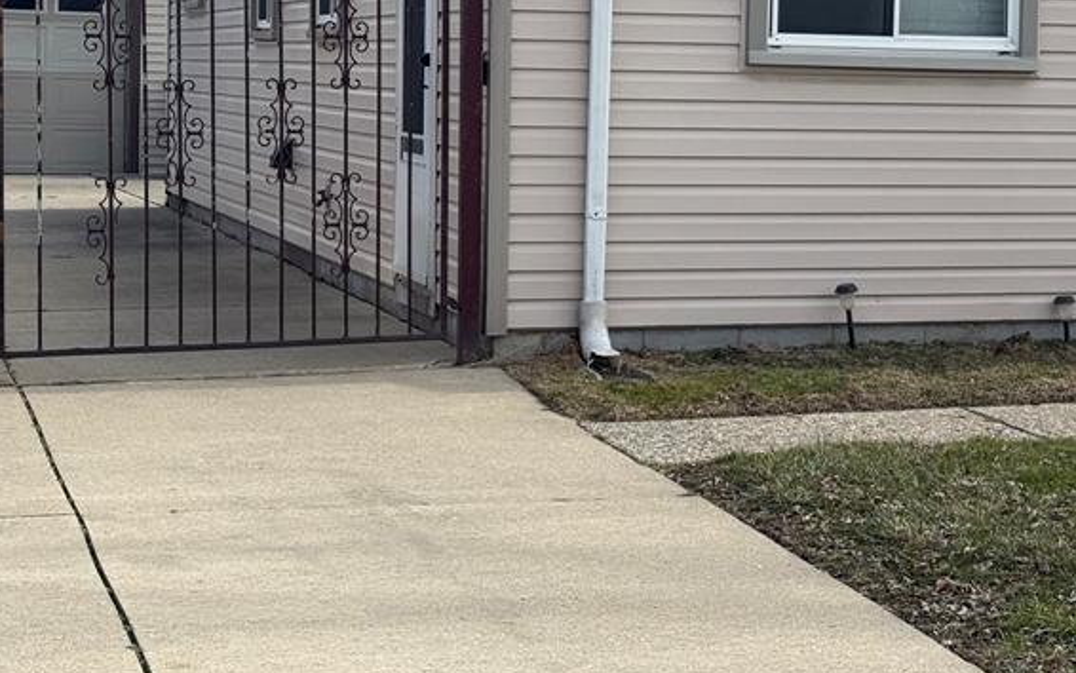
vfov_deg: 14.1
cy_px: 148
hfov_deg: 22.2
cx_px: 867
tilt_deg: -2.6
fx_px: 2698
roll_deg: -1.5
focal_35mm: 92
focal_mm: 6.76
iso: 64
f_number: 1.78
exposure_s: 1/3096
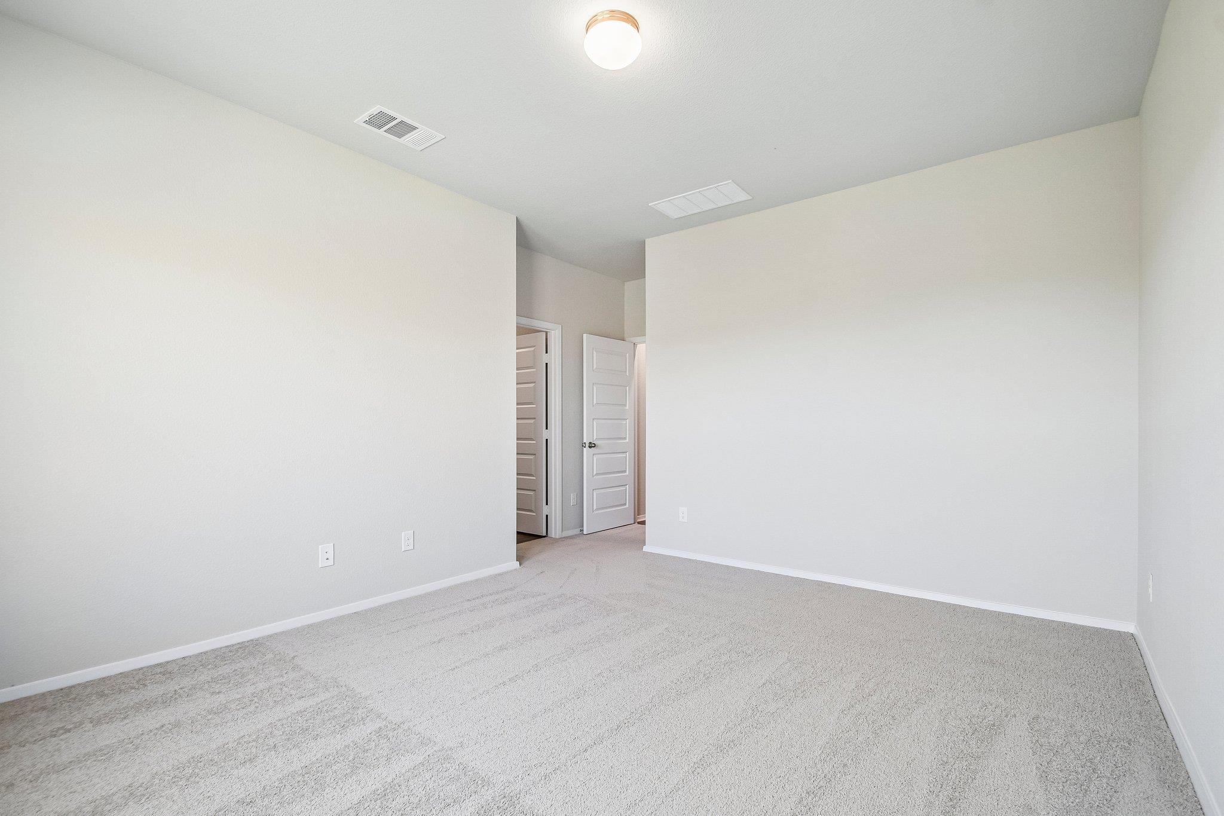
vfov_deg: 77.3
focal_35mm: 15
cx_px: 612
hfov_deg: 100.4
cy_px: 408
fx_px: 510
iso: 400
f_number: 8
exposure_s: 1/25
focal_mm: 10
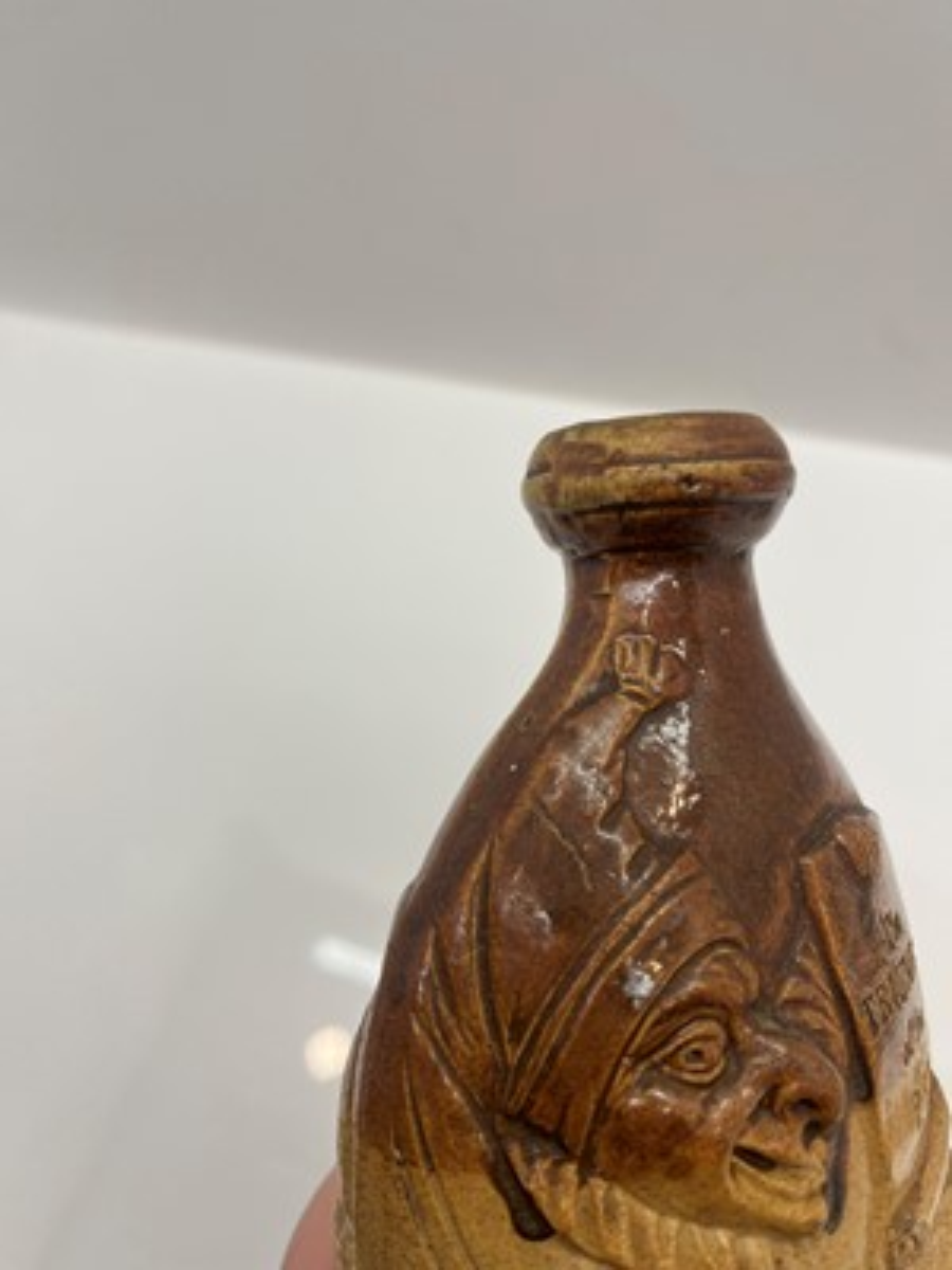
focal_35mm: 26
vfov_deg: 67.3
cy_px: 635
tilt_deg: -53.8
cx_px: 476
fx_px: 953
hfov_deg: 53.1
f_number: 1.6
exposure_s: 1/100
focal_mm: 5.1
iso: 40
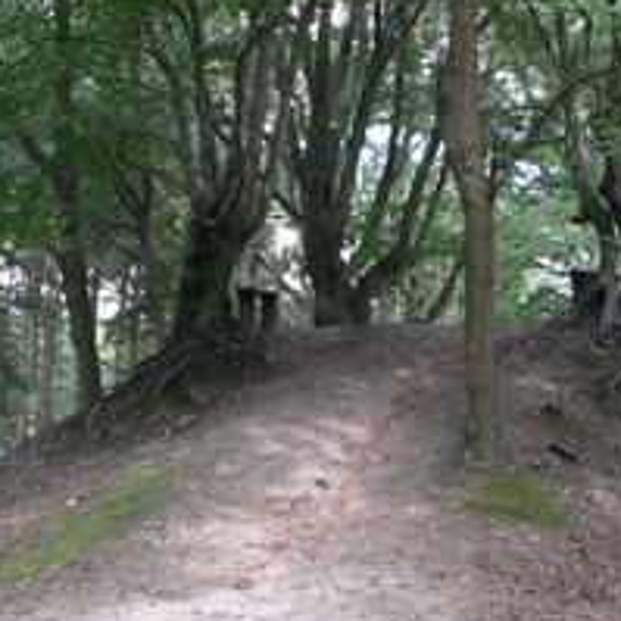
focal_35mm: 72
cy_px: 343
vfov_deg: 24.0
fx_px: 1461
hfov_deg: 23.8
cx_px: 443
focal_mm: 6
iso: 100
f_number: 2.8
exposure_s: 1/30
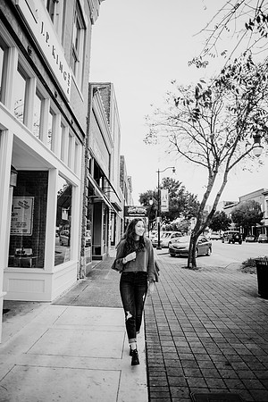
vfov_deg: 73.7
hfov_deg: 53.1
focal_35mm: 24
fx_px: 268
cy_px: 201
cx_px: 134
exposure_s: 1/800
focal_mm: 24
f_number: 1.8
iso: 160
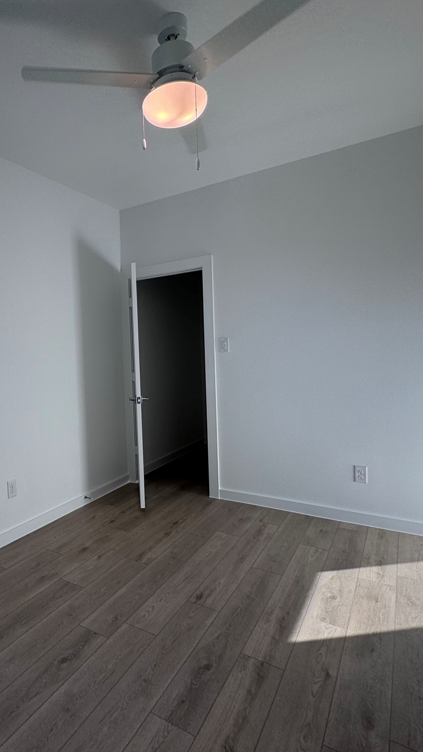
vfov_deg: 83.8
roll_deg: +2.3
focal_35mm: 21
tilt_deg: -2.3
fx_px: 419
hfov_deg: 51.3
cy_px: 371
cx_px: 105
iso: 40
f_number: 2.2
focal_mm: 2.22
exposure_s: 1/166
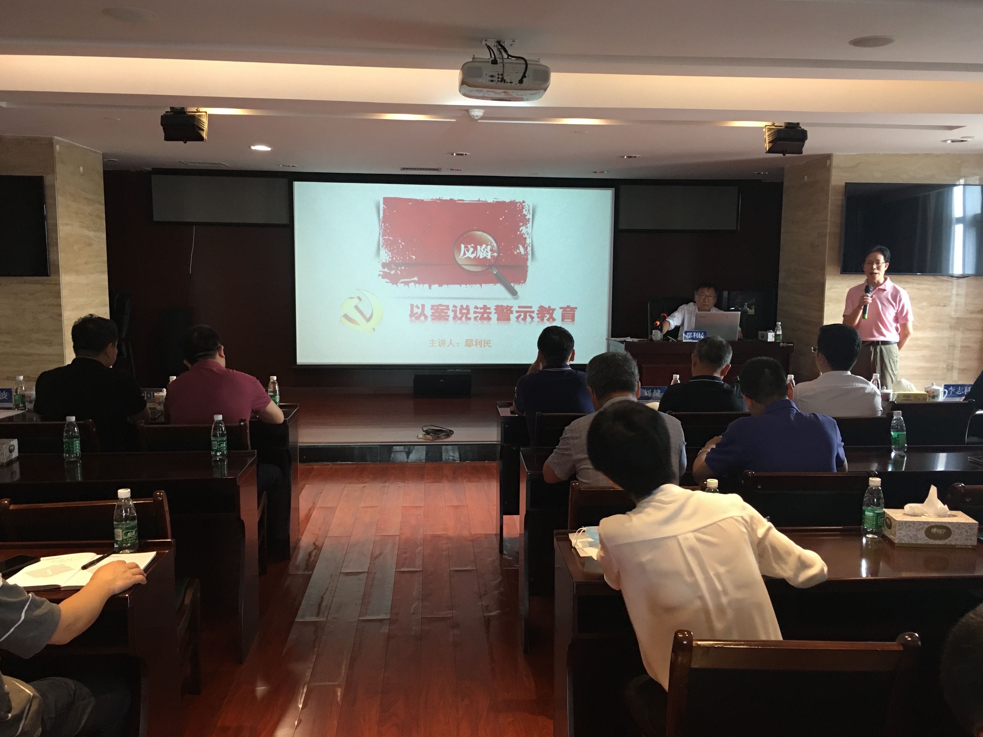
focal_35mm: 31
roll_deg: -0.2
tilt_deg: -8.4
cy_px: 376
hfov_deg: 58.3
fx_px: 880
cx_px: 520
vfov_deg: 45.4
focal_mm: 4.15
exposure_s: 1/17
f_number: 2.2
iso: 100
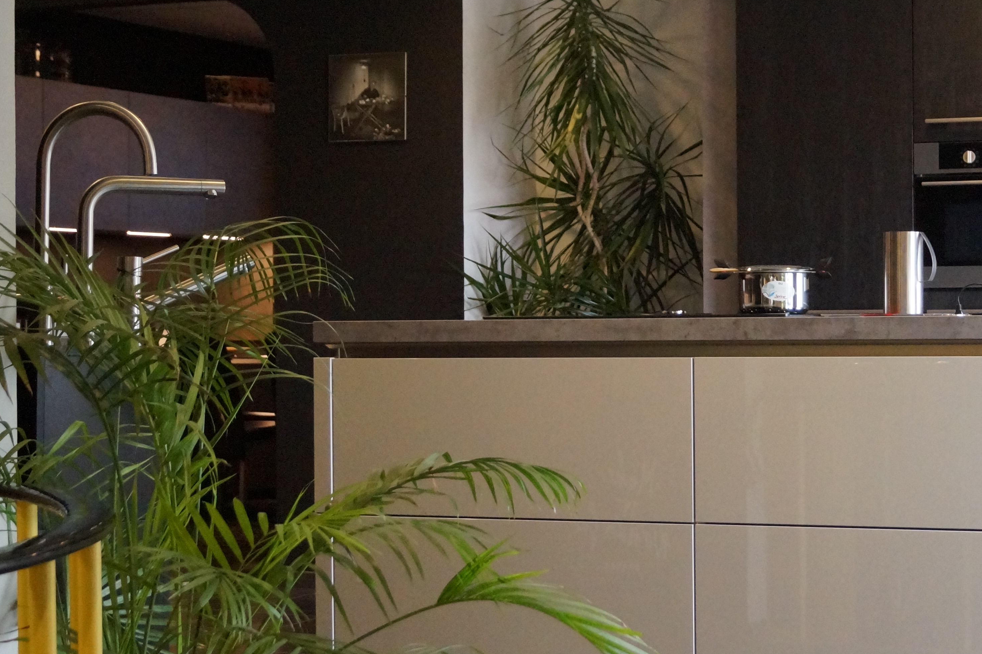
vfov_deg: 17.5
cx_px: 829
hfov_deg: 25.4
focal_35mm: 78
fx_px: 2127
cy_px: 287
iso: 2500
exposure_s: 1/160
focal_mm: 28
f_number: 4.5
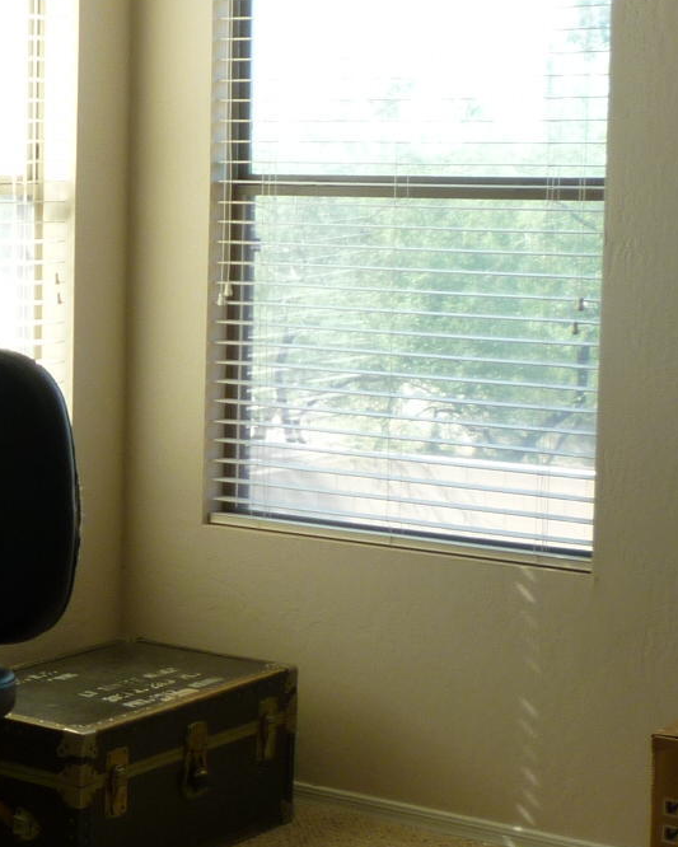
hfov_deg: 16.6
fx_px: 2182
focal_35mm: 87
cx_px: -210
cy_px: 429
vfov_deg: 22.0
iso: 80
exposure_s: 1/60
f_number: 3.3
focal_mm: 5.2
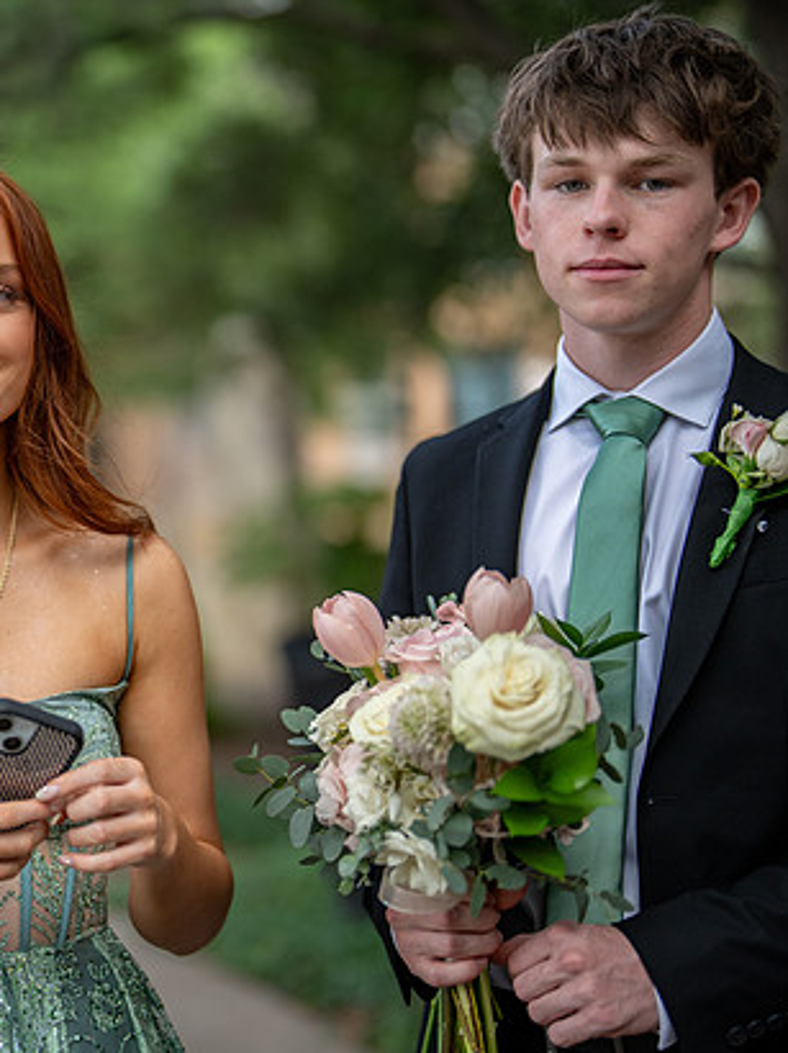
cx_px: -30
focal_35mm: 77
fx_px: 2340
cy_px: 514
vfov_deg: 25.4
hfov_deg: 18.5
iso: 160
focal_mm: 50
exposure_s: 1/800
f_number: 1.2
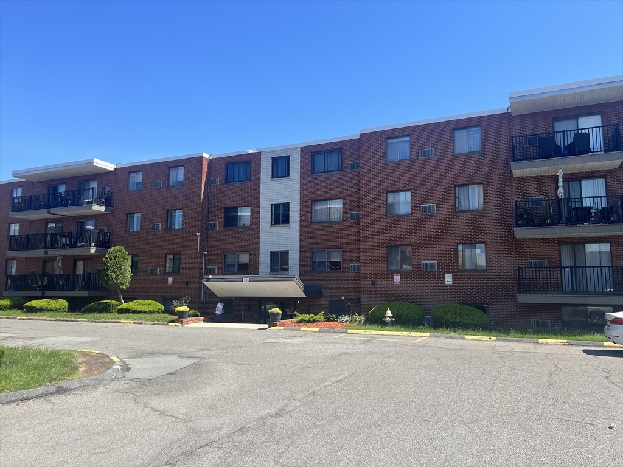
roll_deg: -0.5
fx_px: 468
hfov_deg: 67.3
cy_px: 234
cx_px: 312
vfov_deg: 53.1
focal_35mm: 26
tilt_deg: +6.8
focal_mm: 5.7
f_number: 1.5
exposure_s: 1/2165
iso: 50
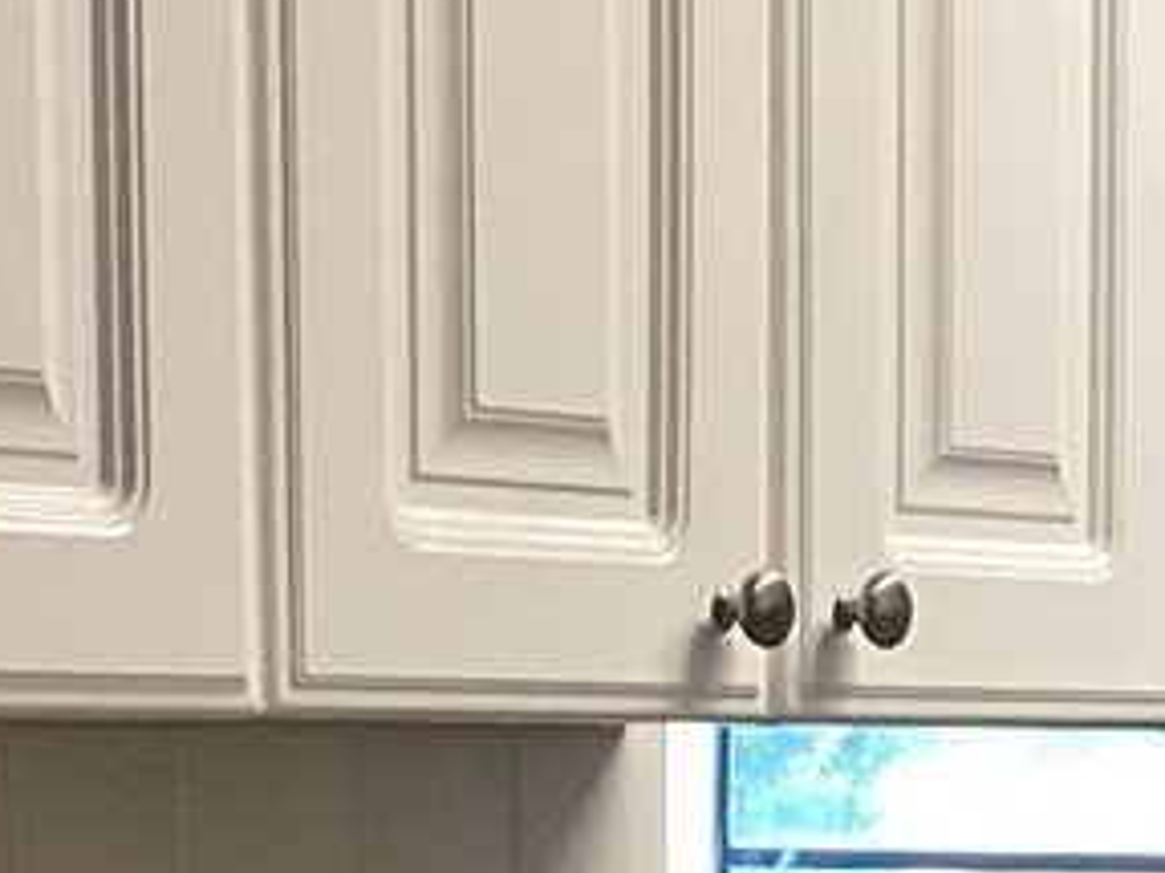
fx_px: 5820
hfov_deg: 11.3
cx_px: 1112
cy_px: 1462
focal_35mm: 173
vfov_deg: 8.3
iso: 160
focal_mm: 3.3
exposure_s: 1/60
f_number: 2.4
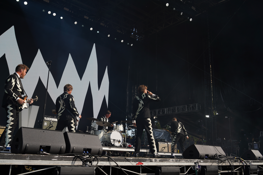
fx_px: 226
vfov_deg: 42.3
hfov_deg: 60.3
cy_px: 88
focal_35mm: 31
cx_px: 132
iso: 100
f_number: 6.3
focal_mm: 31
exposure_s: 1/320
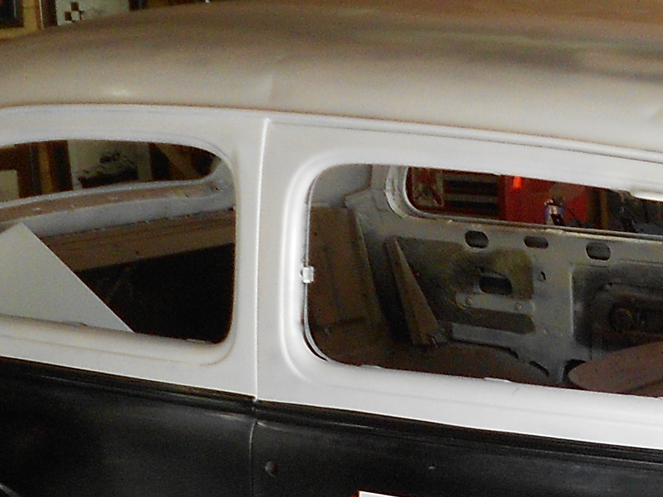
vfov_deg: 11.2
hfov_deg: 14.9
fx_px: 2452
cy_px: 707
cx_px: 804
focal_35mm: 128
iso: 125
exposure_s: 1/30
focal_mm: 5.8
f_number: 3.6
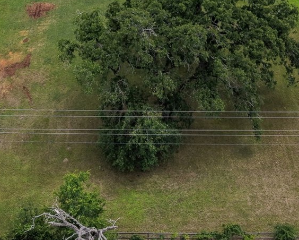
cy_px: -118
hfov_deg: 22.5
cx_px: 137
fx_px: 753
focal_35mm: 85
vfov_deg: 16.5
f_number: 1.8
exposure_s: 1/3000
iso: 200
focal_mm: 8.67
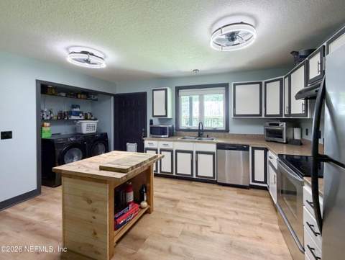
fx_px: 140
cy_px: 130
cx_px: 172
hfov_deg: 102.0
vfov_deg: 85.8
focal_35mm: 14
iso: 320
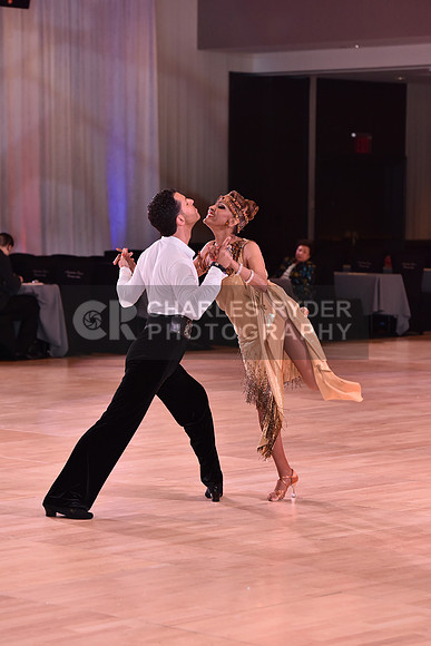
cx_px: 216
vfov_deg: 17.1
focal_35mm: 120
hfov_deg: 11.4
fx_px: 2154
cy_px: 323
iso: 1600
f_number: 4.5
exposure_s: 1/250
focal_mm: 120
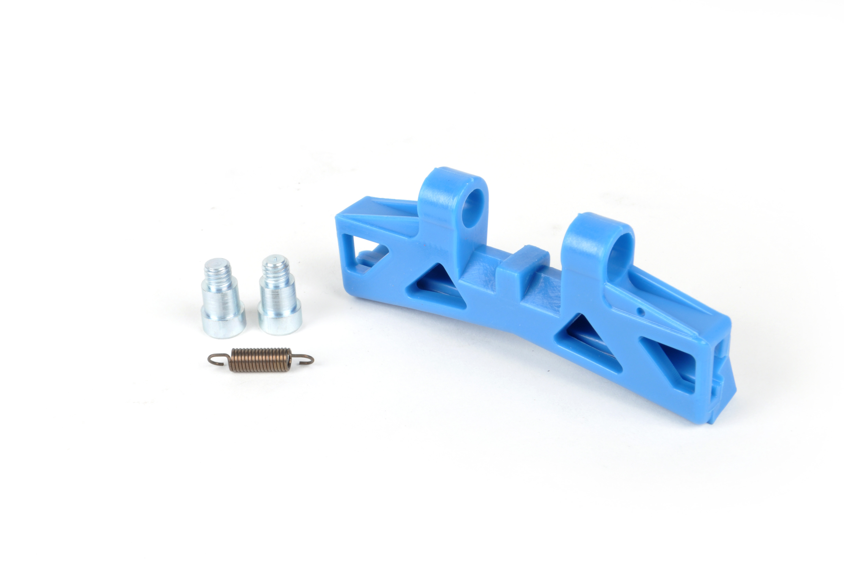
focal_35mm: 75
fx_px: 1756
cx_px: 422
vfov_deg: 18.1
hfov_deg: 27.0
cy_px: 280
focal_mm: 50
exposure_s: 1/10
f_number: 25
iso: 200
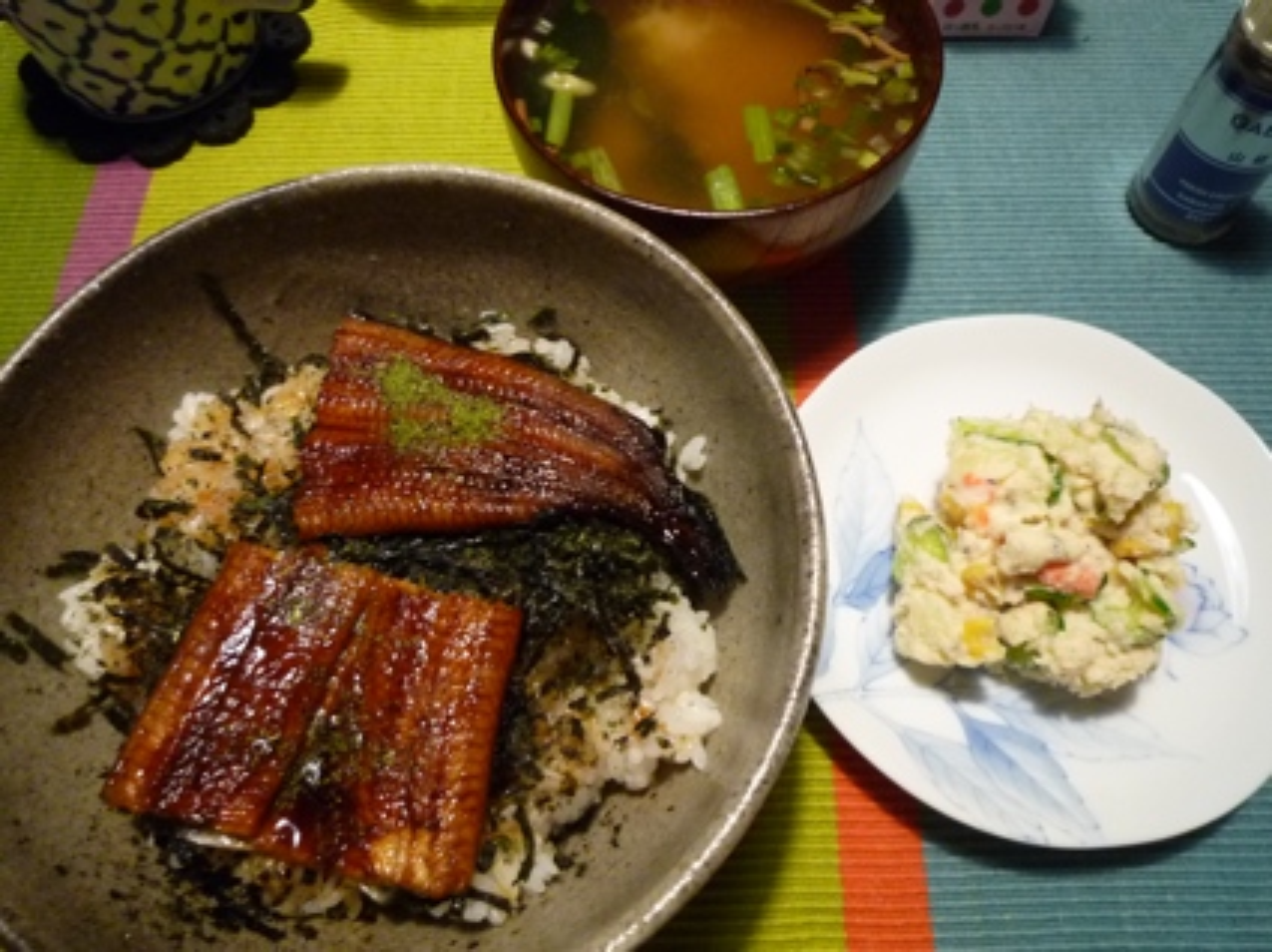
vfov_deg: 54.8
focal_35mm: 25
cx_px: 636
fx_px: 918
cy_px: 476
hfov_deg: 69.4
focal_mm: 4.4
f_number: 2.8
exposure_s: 1/8
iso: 400
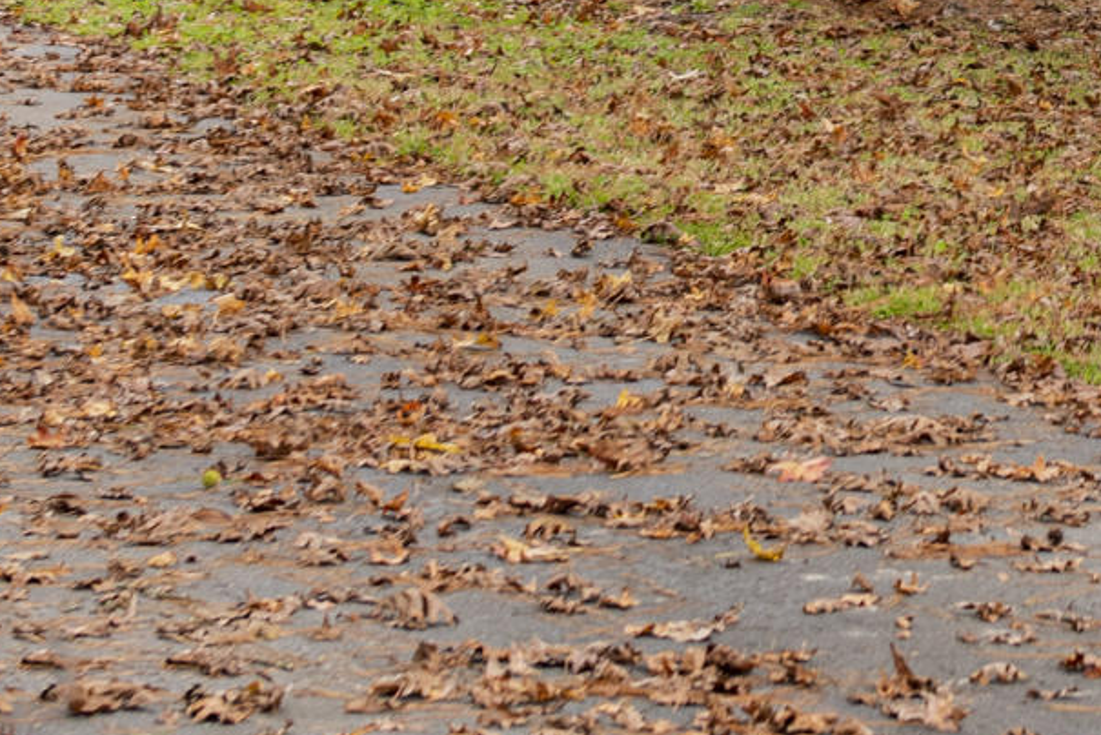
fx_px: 6823
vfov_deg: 6.0
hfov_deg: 9.2
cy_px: -691
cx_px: 1086
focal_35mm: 223
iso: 100
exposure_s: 1/125
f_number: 4
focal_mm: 45
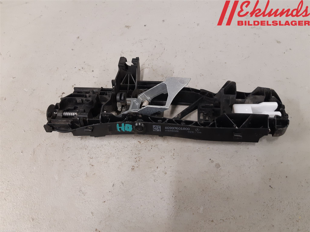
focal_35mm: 26
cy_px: 116
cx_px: 155
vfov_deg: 53.1
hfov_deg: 67.3
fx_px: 233
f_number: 1.7
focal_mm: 3.93
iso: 200
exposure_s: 1/50
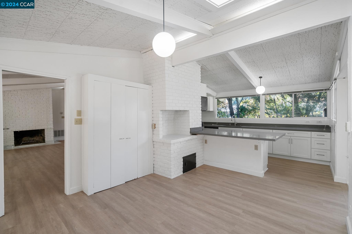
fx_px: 156
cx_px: 176
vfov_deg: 73.7
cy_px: 117
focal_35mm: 16
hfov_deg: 96.7
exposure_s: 1/30
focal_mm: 16
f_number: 6.3
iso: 400
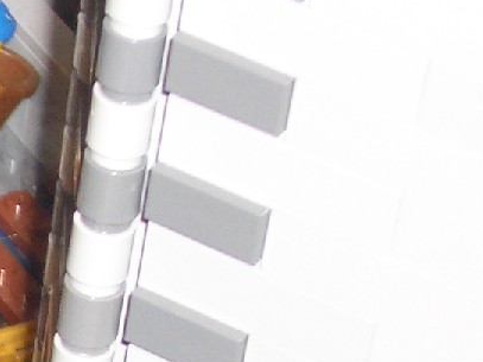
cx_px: -521
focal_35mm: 314
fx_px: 4380
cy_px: 558
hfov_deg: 6.1
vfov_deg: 4.7
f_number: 3.9
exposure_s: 1/60
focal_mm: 12.2
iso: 100
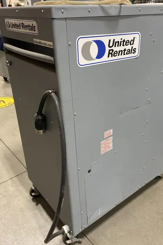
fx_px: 217
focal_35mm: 32
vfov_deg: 58.6
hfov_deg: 40.8
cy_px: 108
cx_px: 102
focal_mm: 4.25
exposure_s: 1/60
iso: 160
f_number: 1.8
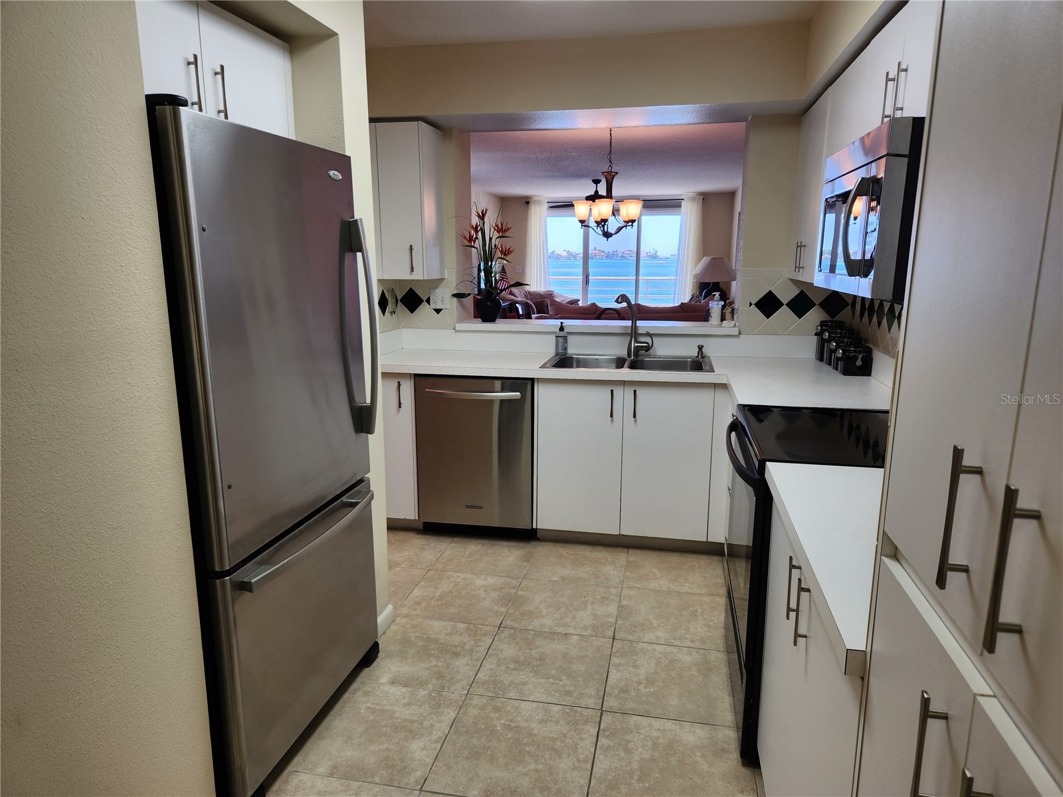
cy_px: 398
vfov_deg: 58.9
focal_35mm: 23
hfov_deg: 73.9
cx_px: 532
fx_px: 706
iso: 50
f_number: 1.8
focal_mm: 5.4
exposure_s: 1/120
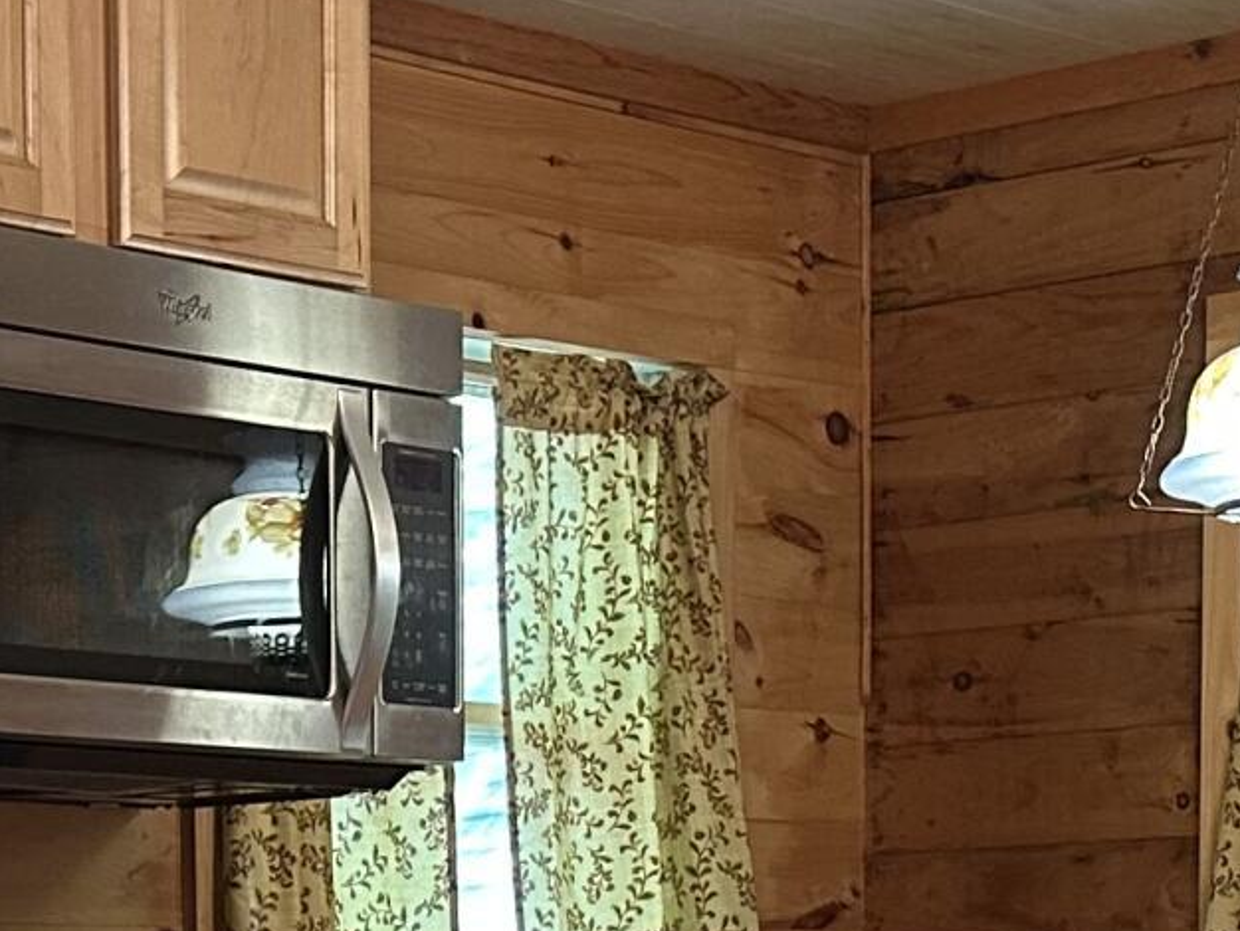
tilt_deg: -3.1
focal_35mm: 115
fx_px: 4121
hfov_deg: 16.9
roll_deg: +0.8
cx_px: 131
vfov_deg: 12.4
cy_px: 1254
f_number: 1.78
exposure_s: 1/60
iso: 400
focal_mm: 6.86
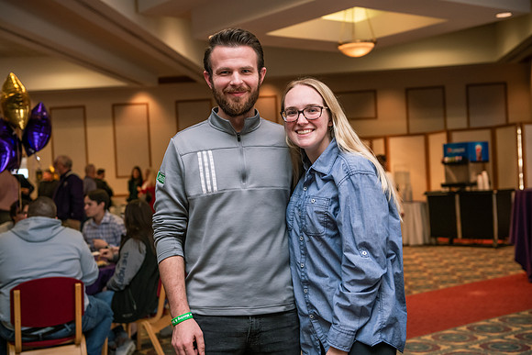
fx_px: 739
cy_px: 178
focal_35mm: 50
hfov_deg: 39.6
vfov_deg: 27.0
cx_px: 266
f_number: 3.5
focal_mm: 50
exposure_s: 1/200
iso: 1600
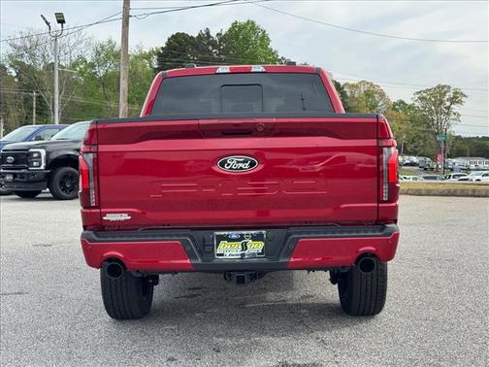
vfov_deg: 30.3
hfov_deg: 39.7
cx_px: 244
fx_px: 678
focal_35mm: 48
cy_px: 184
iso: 64
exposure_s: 1/1287
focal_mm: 6.76
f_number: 1.78
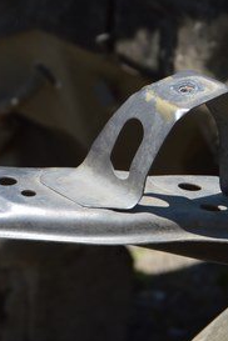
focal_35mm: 225
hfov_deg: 6.0
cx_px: -94
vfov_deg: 9.1
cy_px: 232
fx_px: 2137
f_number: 8
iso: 100
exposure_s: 1/250
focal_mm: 40
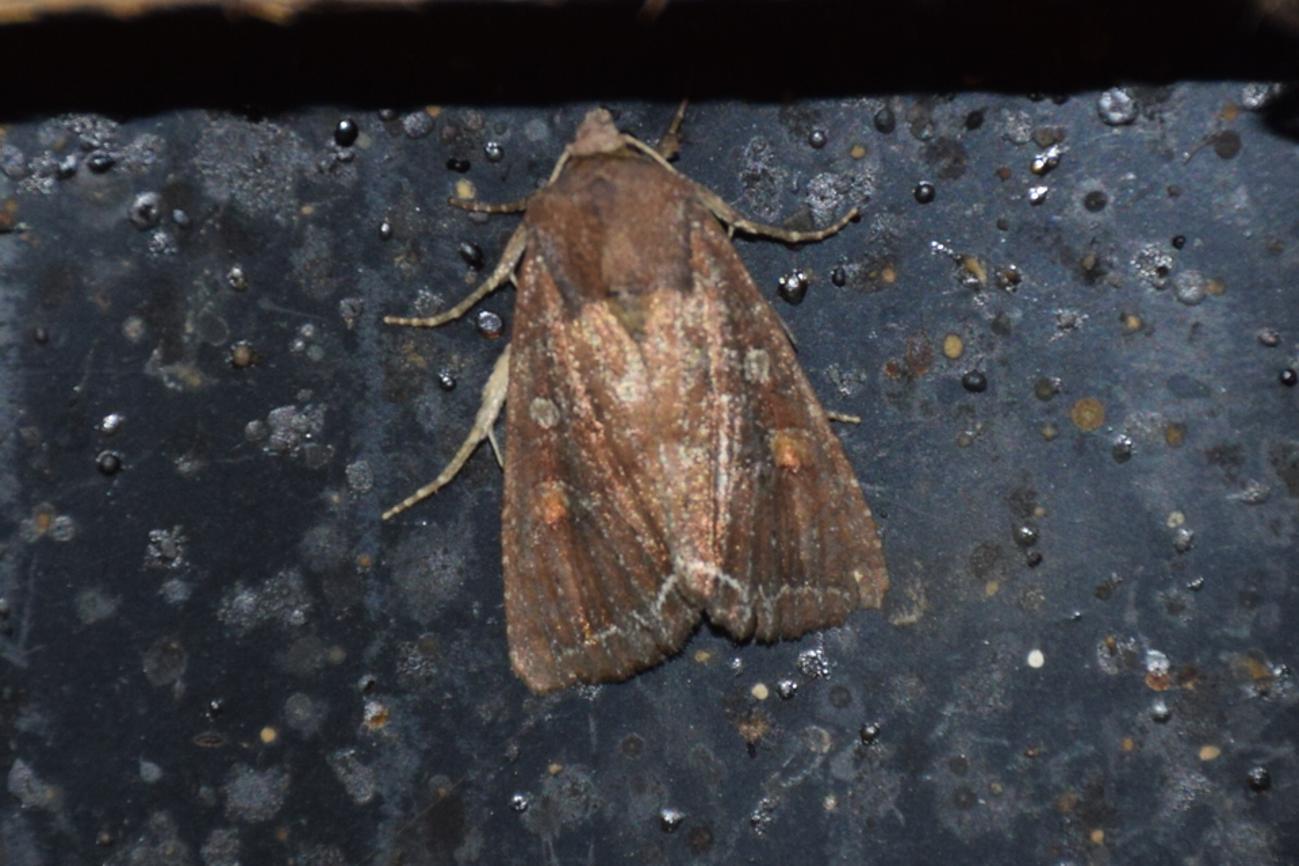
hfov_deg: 9.8
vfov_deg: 6.5
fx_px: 7577
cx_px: 650
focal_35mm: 210
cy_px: 433
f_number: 5.6
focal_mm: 140
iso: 320
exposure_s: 1/60
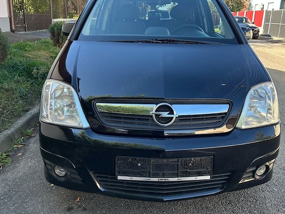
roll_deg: -2.9
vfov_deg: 44.0
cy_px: 87
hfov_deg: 56.6
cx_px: 164
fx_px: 263
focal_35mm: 32
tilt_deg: -14.7
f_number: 1.5
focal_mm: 5.7
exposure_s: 1/371
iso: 50
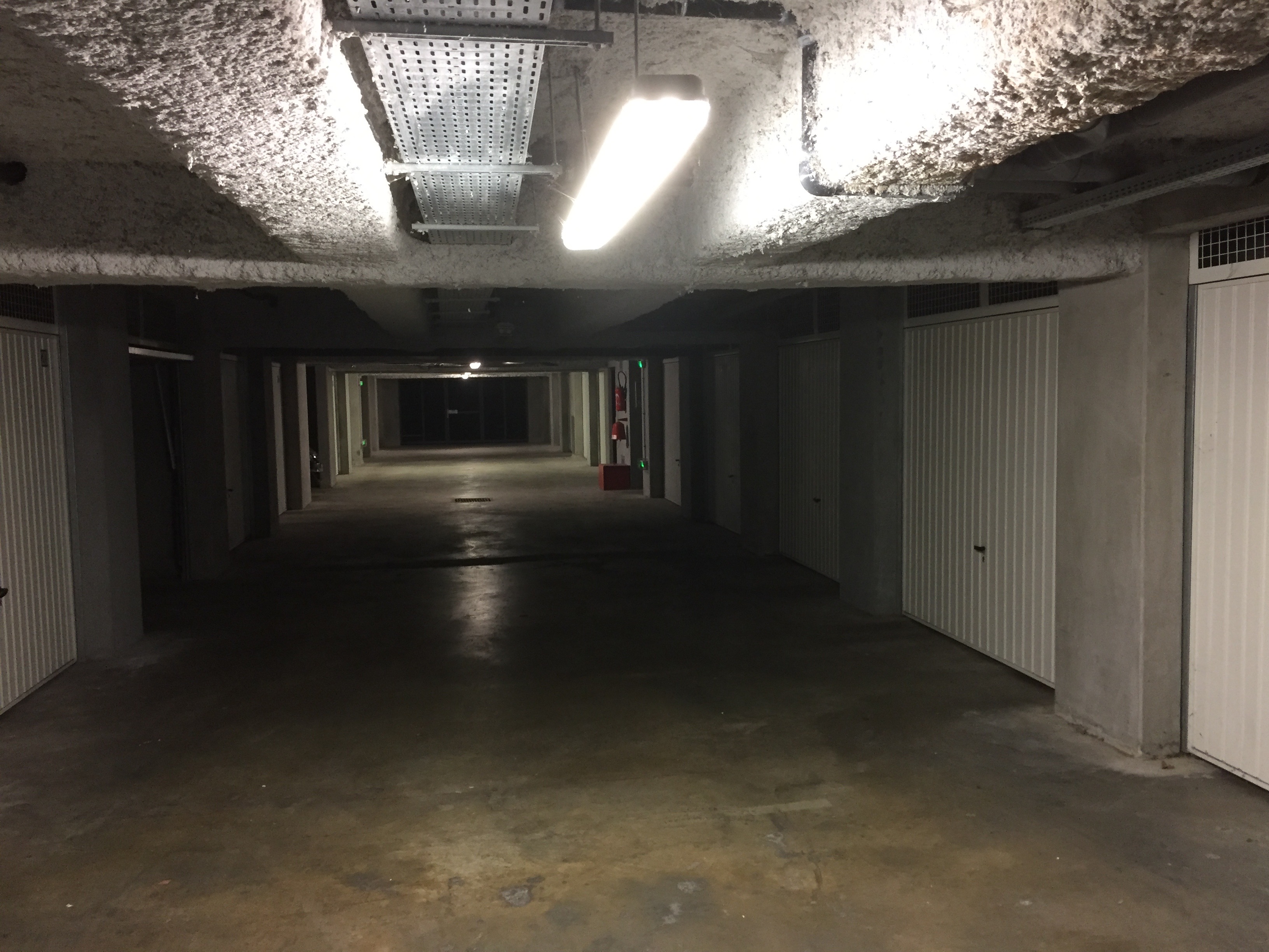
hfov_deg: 61.7
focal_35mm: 29
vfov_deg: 48.2
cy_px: 476
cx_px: 634
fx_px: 1063
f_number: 2.2
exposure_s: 1/33
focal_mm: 4.15
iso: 200
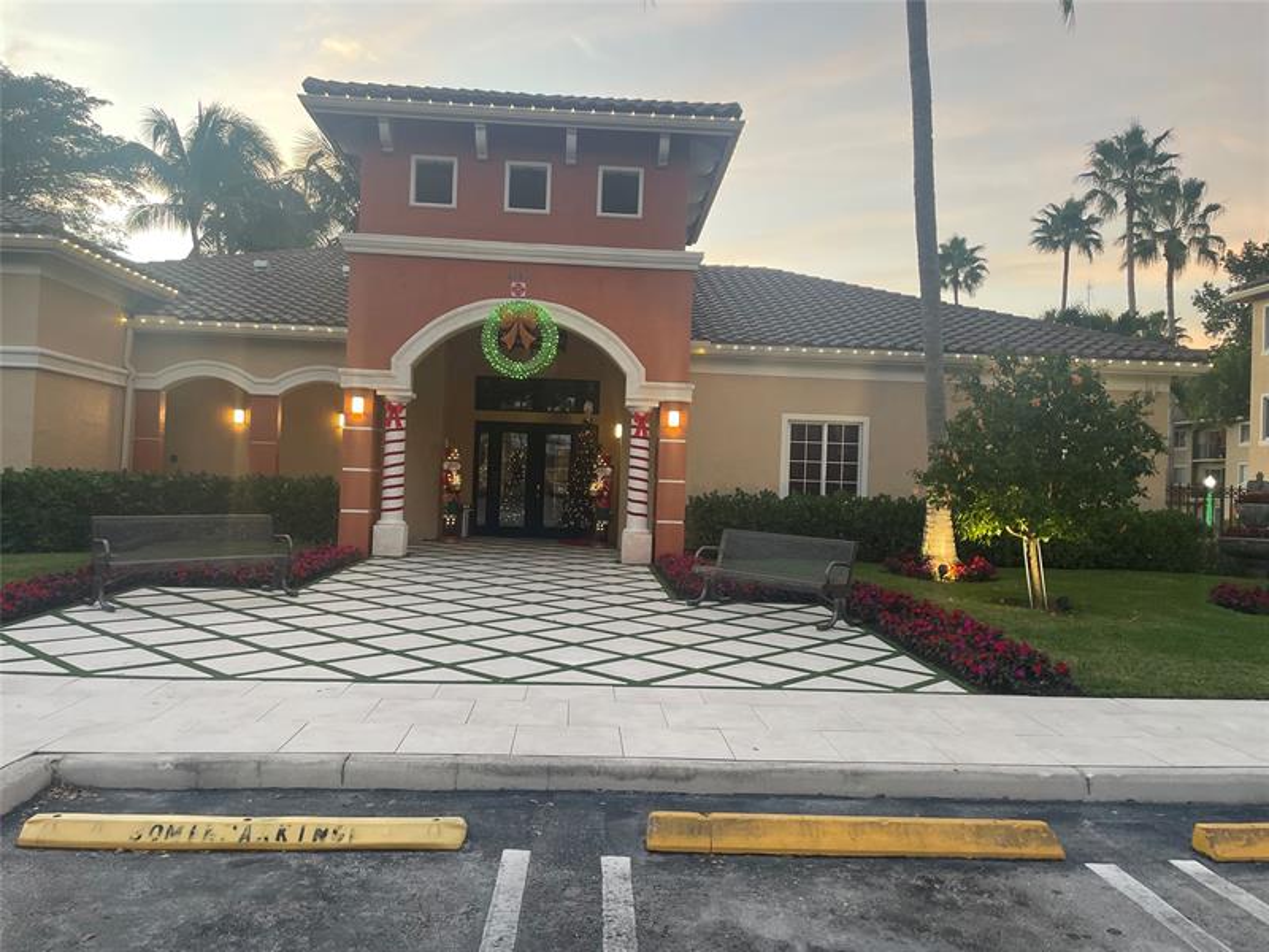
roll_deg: -1.3
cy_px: 476
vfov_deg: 53.1
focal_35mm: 26
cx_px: 634
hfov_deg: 67.3
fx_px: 953
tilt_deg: +0.7
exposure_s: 1/120
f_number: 1.6
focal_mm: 4.2
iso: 125
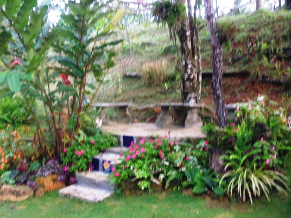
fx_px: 336
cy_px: 103
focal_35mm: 40
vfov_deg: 36.0
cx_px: 134
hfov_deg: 46.8
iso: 640
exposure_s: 1/30
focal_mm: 6.3
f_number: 3.5
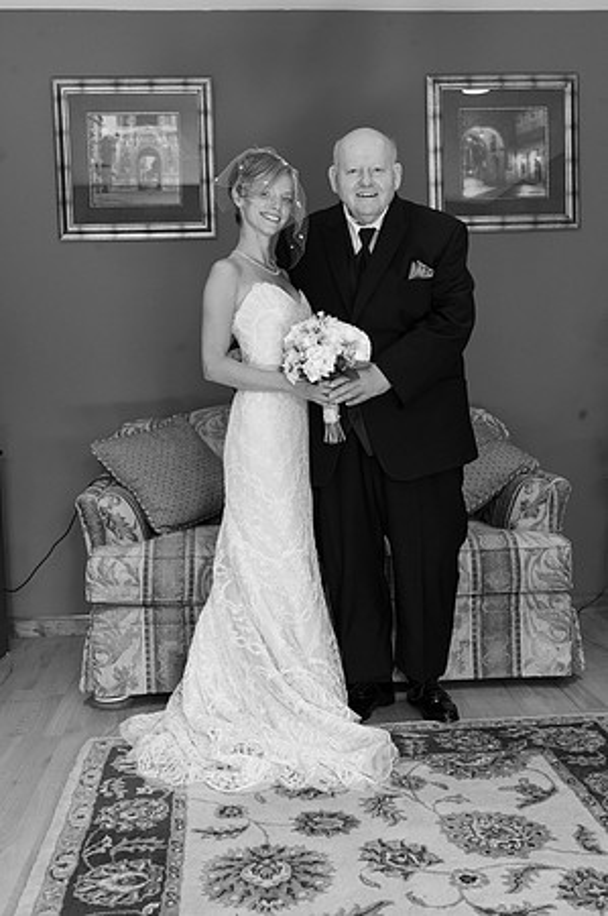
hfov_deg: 33.3
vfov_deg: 48.5
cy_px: 458
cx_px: 304
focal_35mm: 40
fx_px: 1016
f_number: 5.6
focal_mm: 40
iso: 1800
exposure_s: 1/80
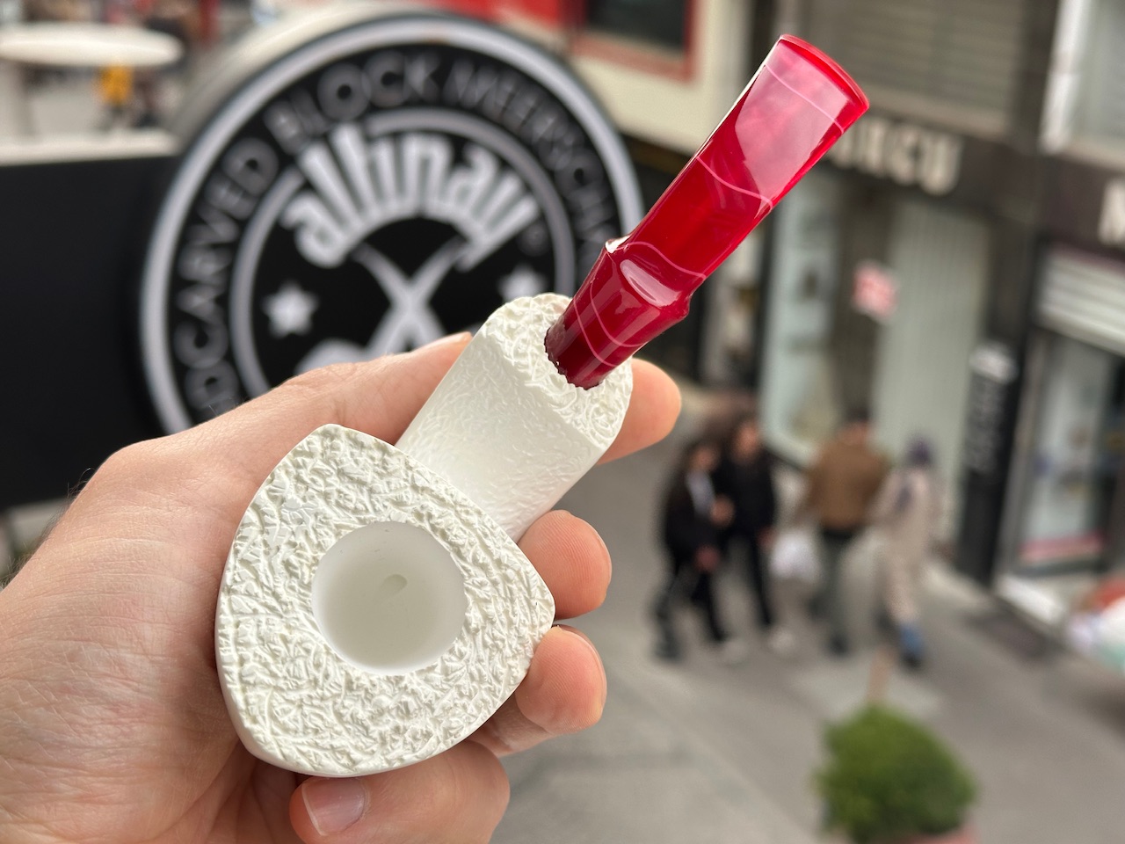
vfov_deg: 30.3
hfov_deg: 39.7
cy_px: 422
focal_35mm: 48
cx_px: 562
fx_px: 1560
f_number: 1.78
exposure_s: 1/830
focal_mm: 6.86
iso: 64
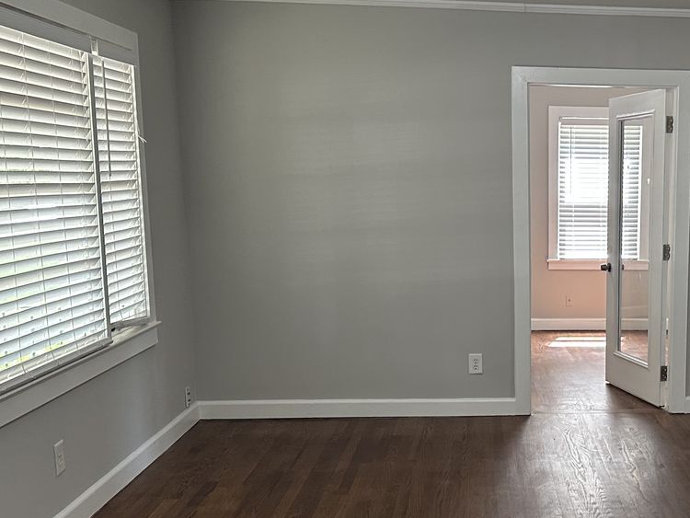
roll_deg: -0.5
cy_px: 354
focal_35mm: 48
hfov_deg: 37.7
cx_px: 587
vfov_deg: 30.0
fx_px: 957
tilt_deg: -9.6
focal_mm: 6.86
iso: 320
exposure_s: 1/60
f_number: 1.78
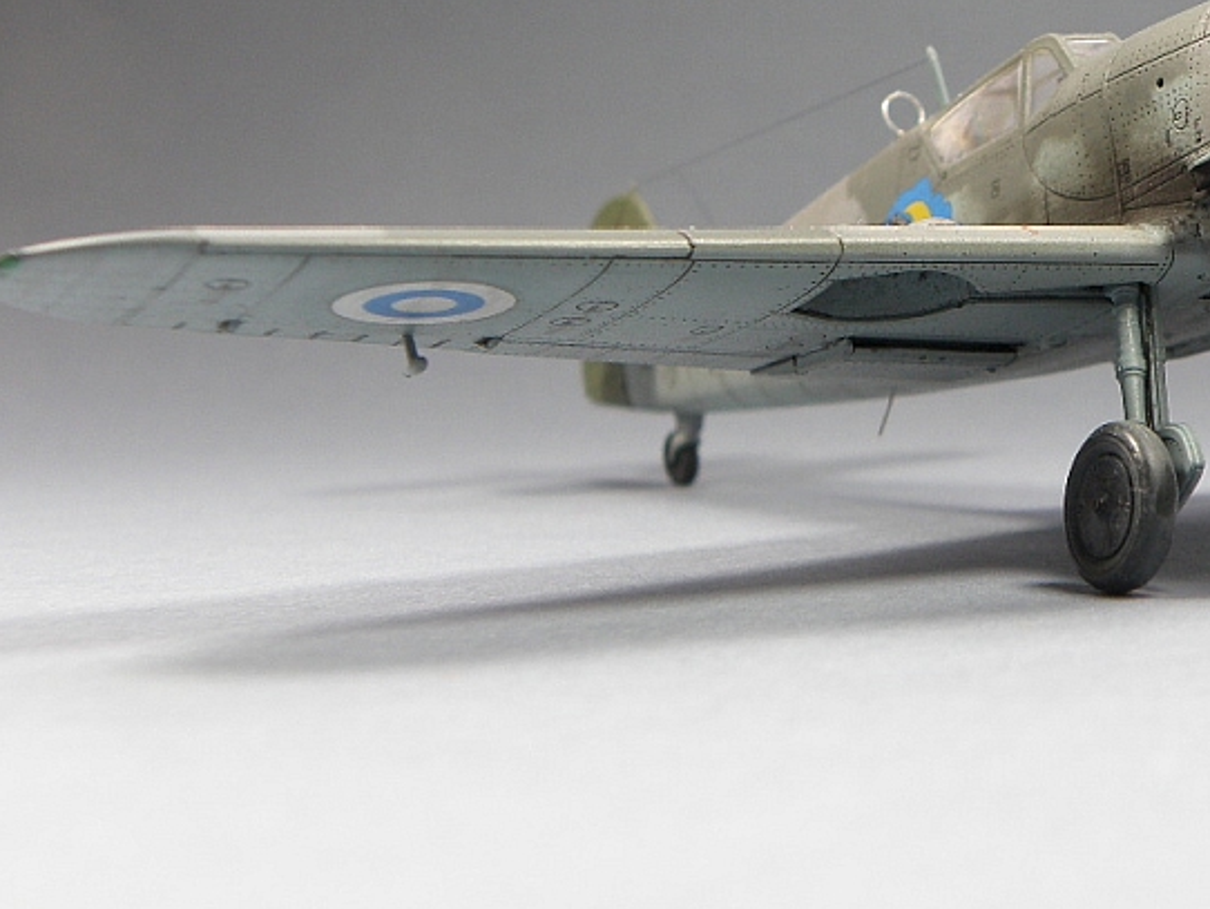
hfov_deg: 22.6
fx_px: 2972
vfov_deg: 17.3
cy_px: 228
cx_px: 1014
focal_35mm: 85
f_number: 3.4
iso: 64
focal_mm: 8.06
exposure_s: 1/80
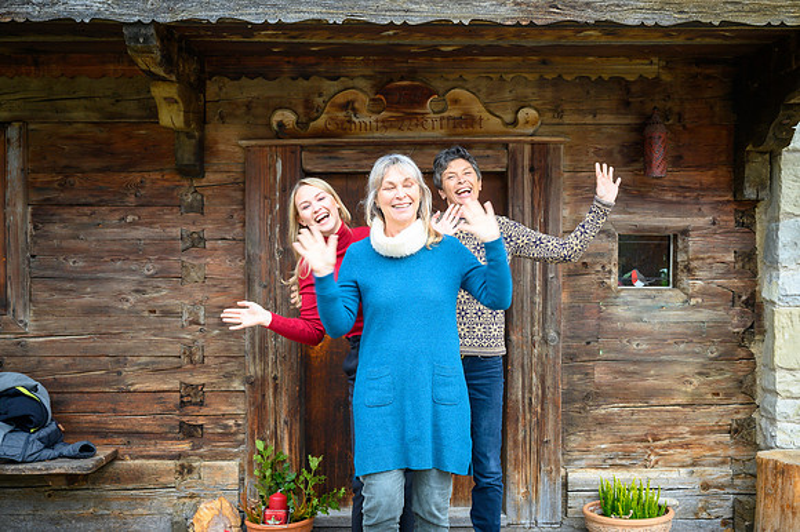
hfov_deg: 42.8
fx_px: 1022
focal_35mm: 46
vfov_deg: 29.2
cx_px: 400
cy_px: 266
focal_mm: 46
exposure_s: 1/100
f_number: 5
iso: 640
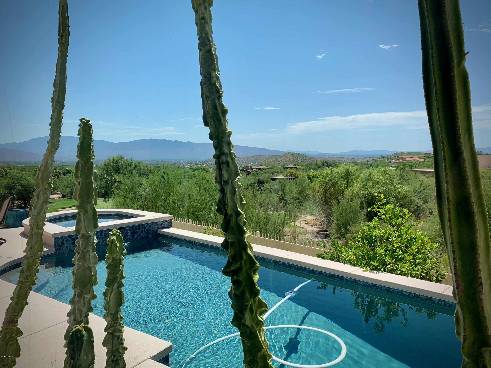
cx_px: 246
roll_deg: +0.0
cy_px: 184
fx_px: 369
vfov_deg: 53.1
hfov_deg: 67.3
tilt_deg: -3.3
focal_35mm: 26
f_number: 1.8
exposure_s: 1/1266
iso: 25
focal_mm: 4.25
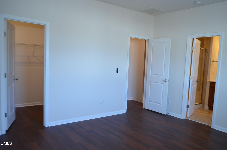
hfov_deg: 62.0
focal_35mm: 30
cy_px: 75
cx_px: 114
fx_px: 189
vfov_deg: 43.4
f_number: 4
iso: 400
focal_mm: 20
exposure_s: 1/60
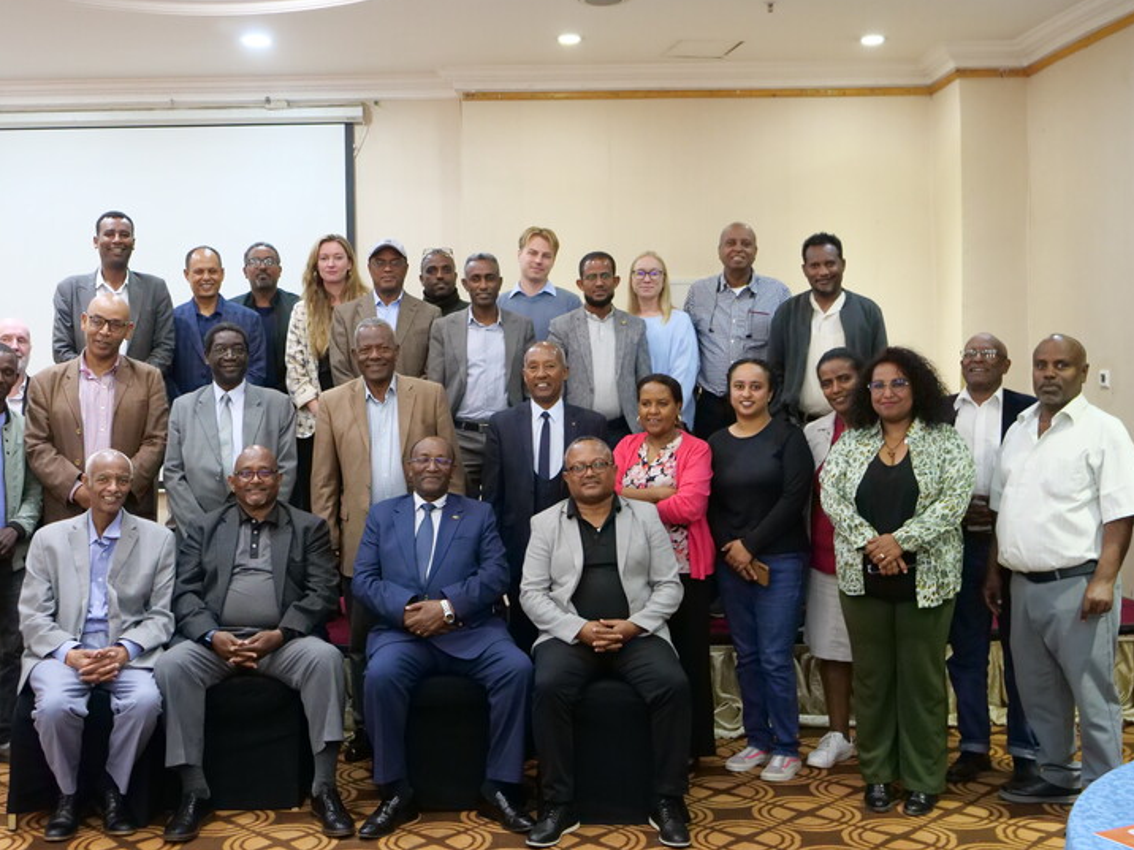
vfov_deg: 36.8
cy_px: 426
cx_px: 497
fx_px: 1278
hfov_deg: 47.8
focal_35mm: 39
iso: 2500
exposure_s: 1/60
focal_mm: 17
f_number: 3.1
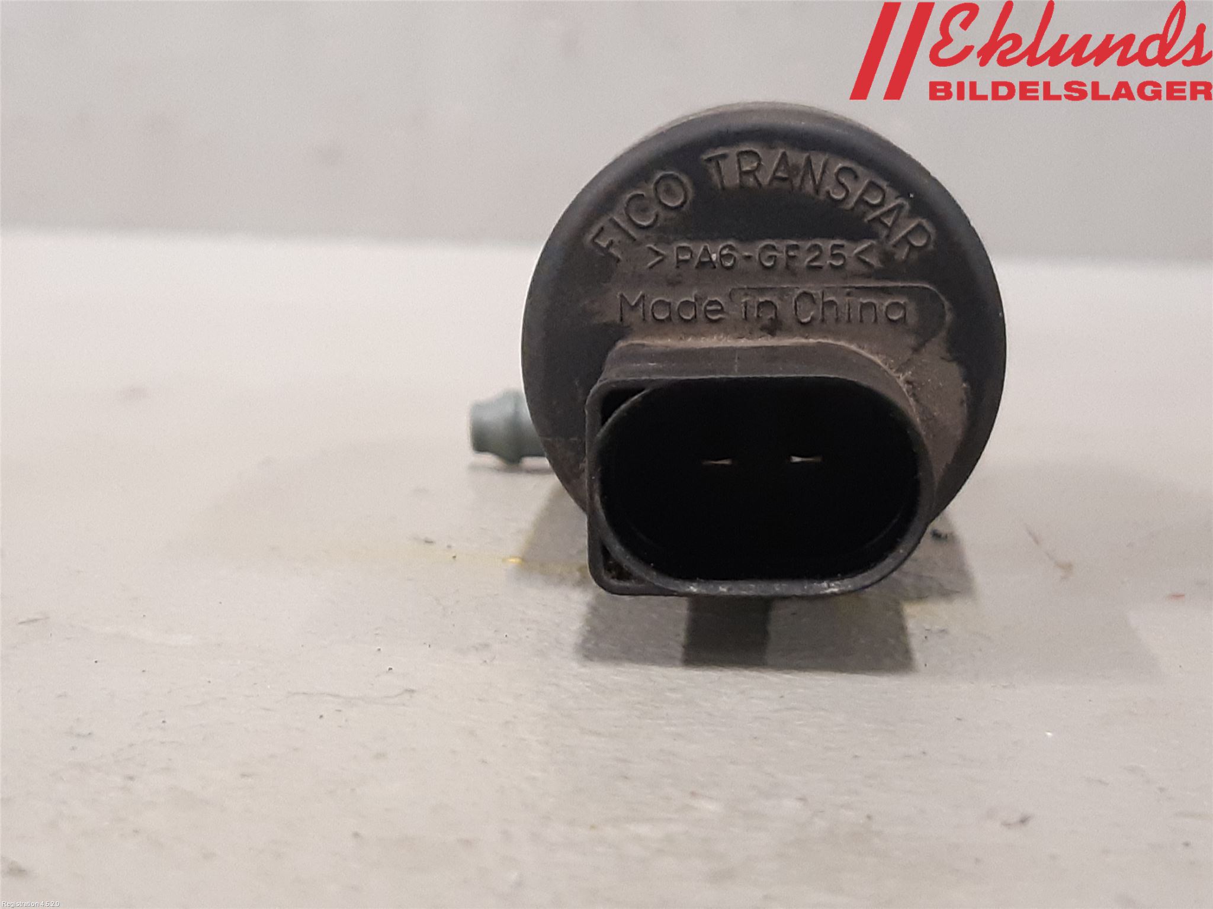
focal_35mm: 26
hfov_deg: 67.3
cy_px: 454
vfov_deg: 53.1
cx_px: 606
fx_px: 911
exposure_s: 1/50
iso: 250
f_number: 1.7
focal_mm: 3.93
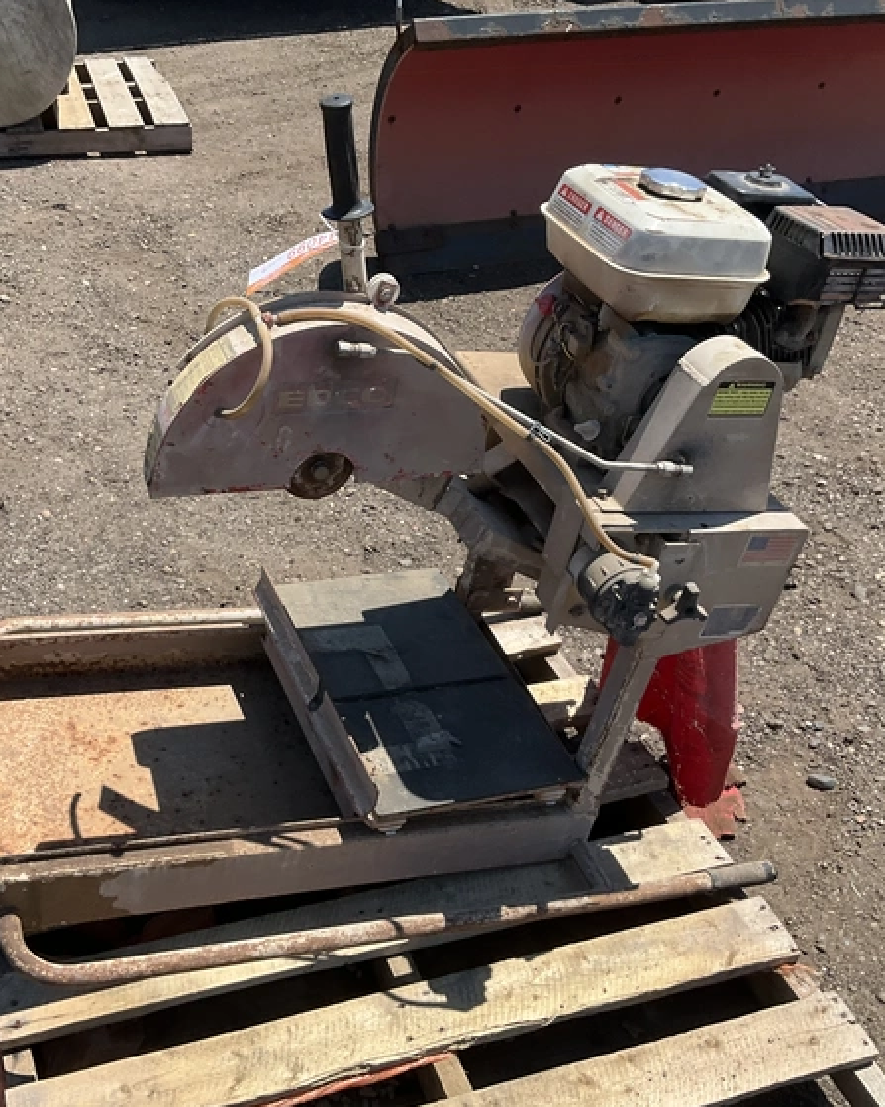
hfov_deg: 39.0
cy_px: 555
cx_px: 346
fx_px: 1244
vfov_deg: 47.9
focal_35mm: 38
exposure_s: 1/1534
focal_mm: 3
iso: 25
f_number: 1.8
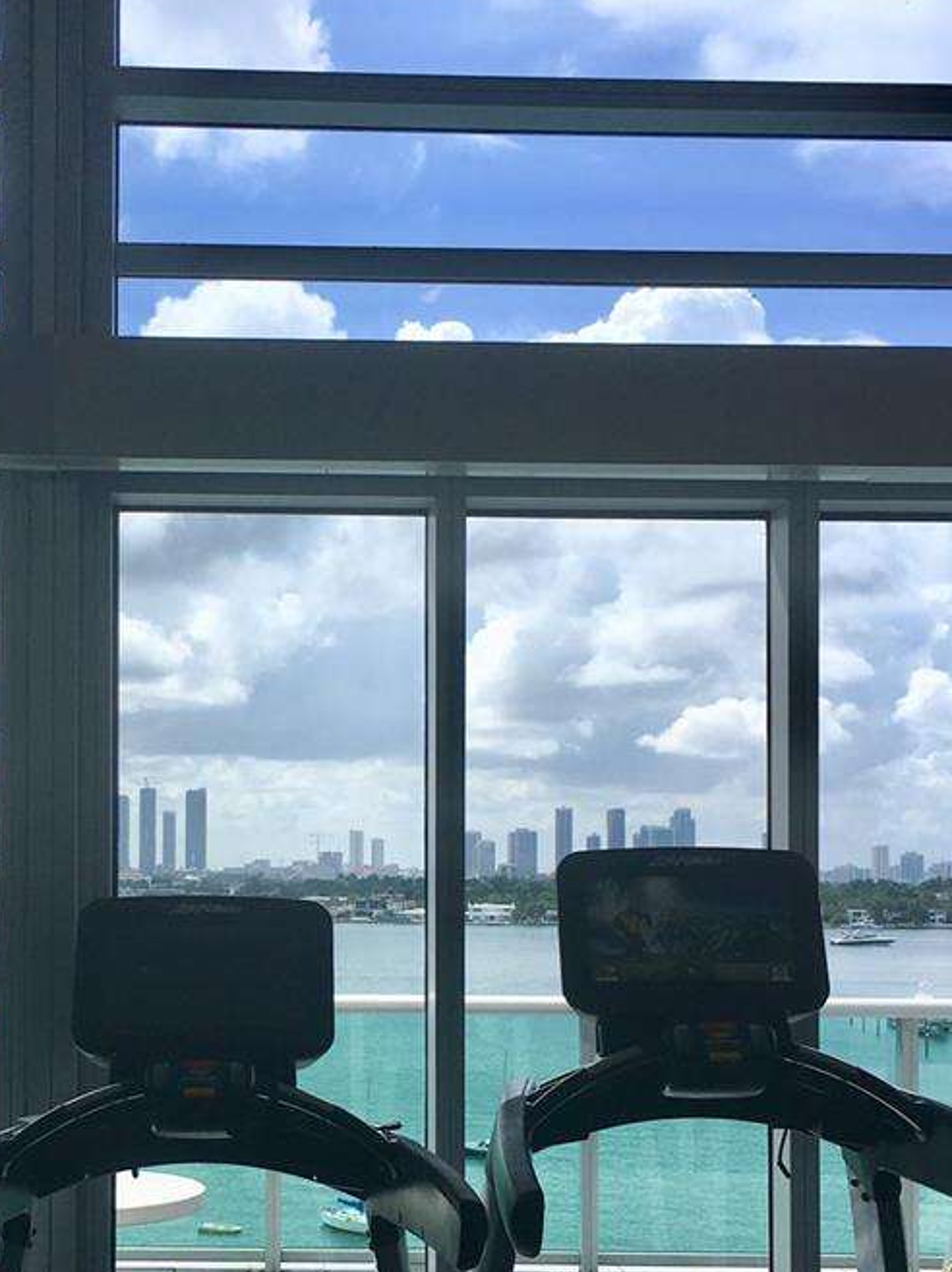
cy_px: 834
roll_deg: +0.7
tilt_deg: +1.3
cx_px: 259
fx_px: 1945
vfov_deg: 35.9
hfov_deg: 27.2
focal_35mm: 53
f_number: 2.2
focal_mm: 4.15
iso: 25
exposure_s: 1/635
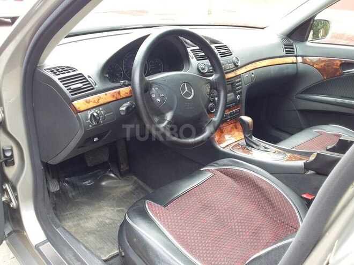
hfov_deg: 58.4
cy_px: 132
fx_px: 317
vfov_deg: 45.4
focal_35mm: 31
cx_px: 177
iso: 40
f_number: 2.2
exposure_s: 1/50
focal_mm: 3.3
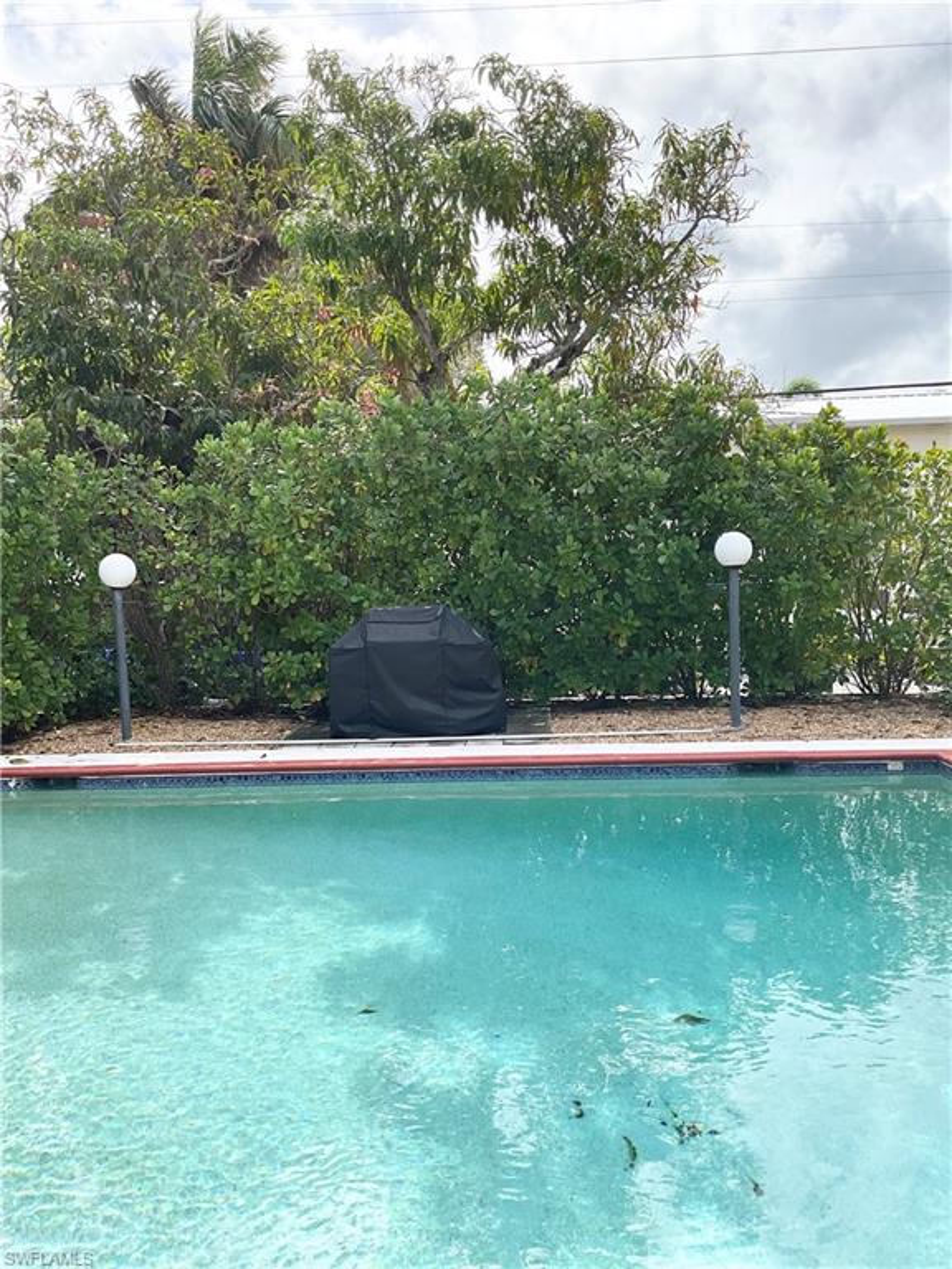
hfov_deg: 48.2
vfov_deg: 61.7
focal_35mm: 29
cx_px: 476
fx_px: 1063
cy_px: 634
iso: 16
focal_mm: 3
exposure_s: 1/1098
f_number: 1.8
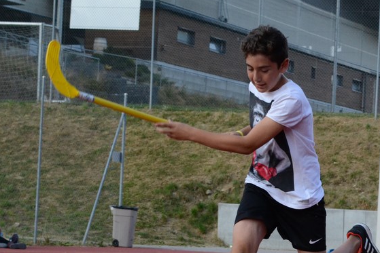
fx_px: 1510
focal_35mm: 143
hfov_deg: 14.3
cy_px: 226
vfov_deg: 9.6
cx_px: 292
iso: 1600
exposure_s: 1/400
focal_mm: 52
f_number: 10
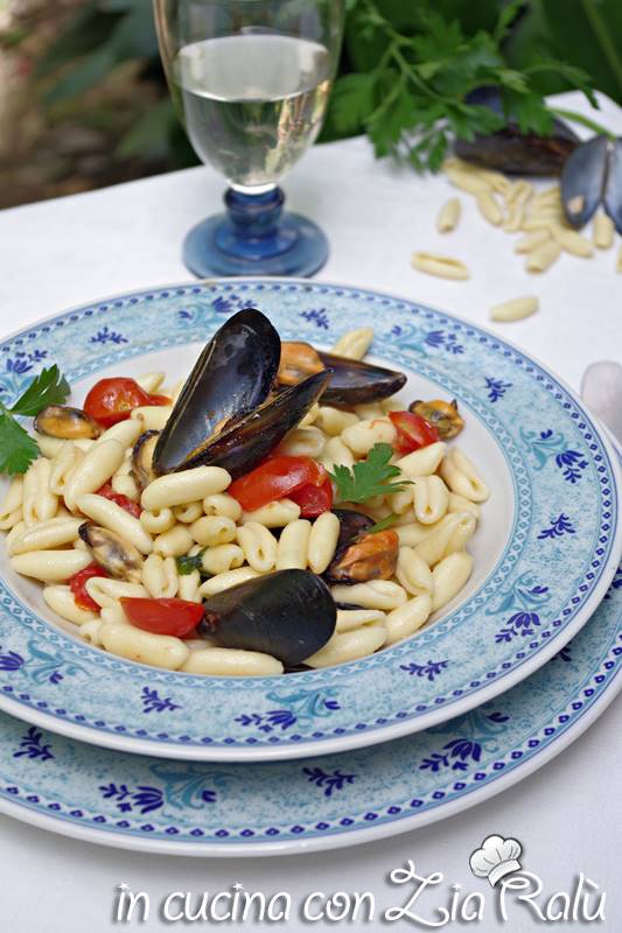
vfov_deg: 31.2
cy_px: 466
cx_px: 311
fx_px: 1672
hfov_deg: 21.1
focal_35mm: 64
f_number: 7.1
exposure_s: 1/100
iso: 100
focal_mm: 43
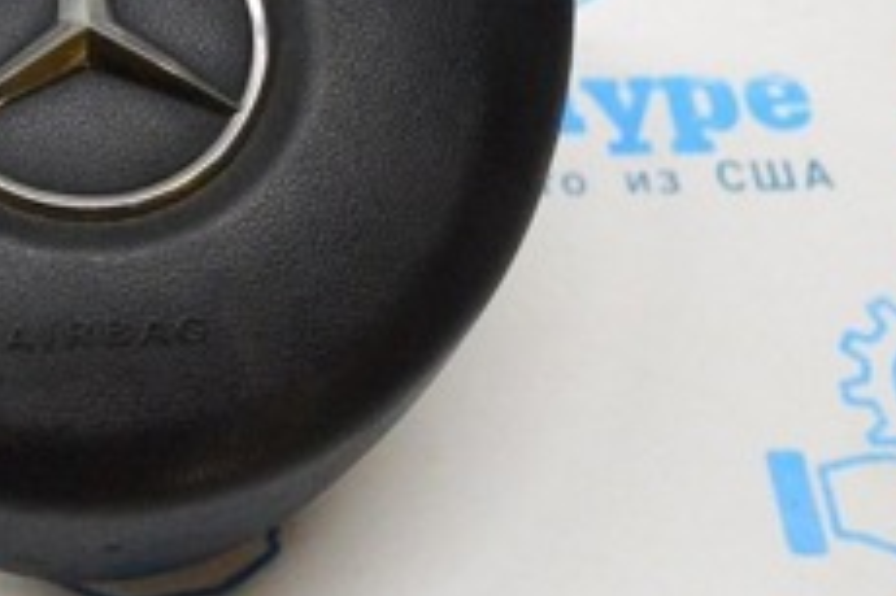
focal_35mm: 75
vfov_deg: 18.0
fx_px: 1865
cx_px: 19
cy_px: 134
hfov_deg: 25.8
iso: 6400
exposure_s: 1/800
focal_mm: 18
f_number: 3.5
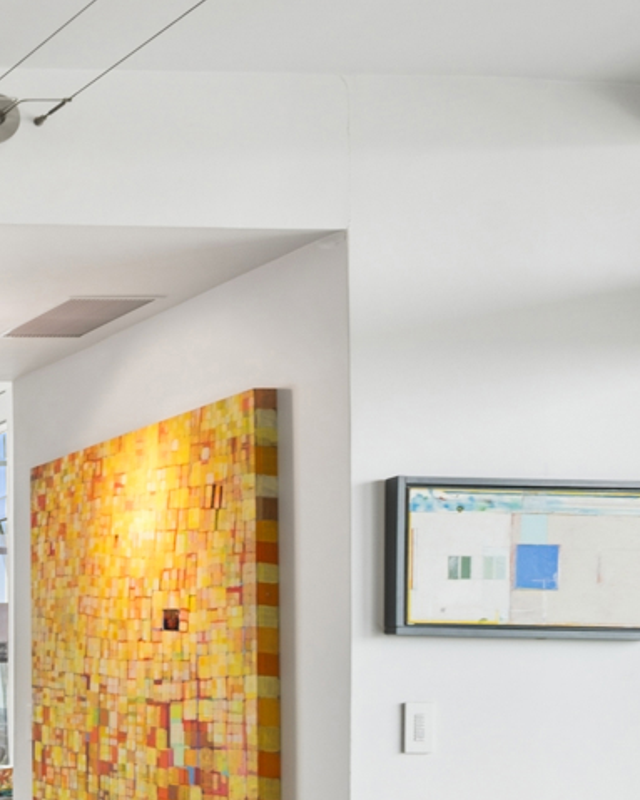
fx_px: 1516
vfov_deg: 28.5
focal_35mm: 64
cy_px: 713
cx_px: -683
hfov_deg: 16.9
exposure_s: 1/6
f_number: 8
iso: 100
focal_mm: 17
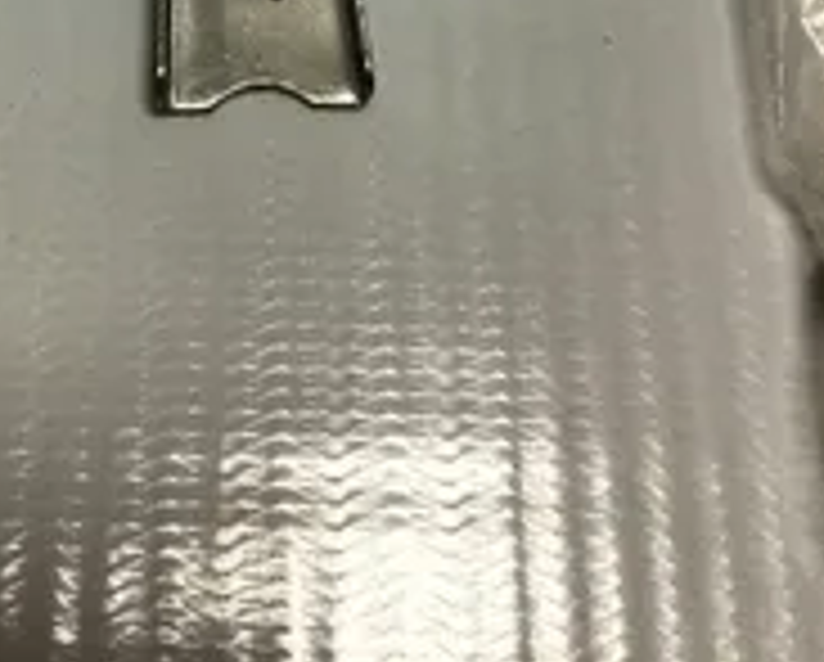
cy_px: -221
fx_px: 1612
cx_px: 198
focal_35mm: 66
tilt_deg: -60.7
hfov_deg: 28.2
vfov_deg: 20.9
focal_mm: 3.3
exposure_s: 1/293
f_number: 2.4
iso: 25
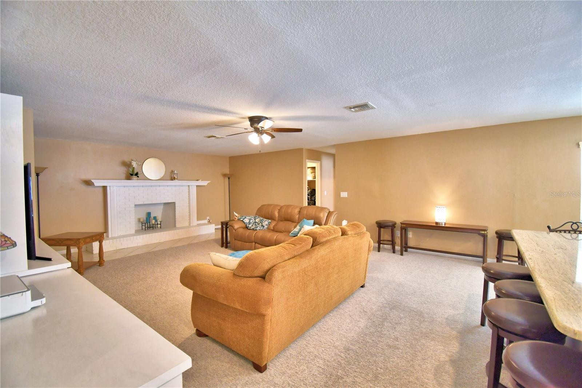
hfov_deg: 100.4
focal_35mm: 15
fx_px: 242
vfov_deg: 77.3
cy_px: 194
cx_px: 291
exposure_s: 1/30
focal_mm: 10
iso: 800
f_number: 4.5
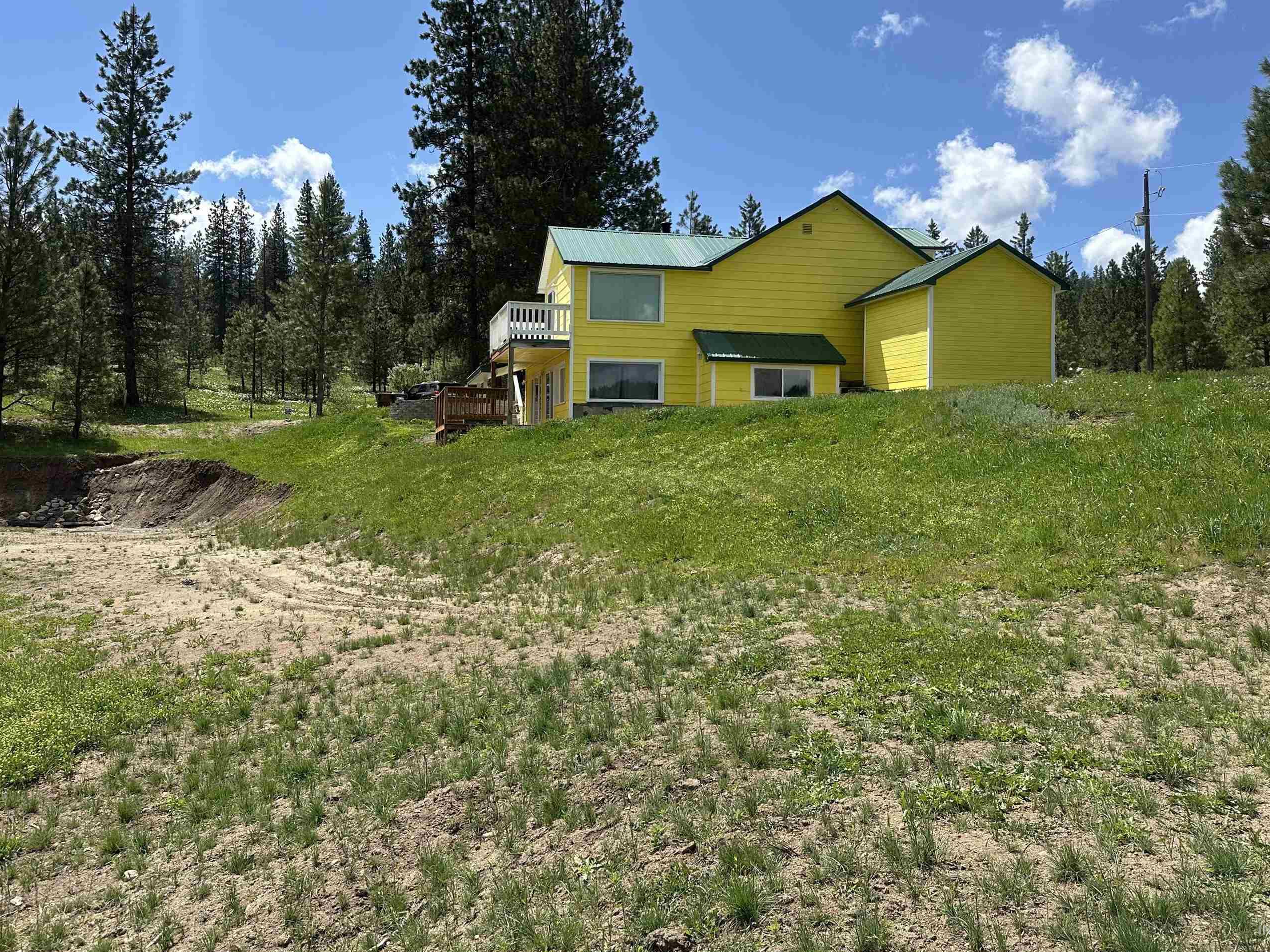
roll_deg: -1.2
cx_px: 607
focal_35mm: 29
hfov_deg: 61.6
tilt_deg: +2.8
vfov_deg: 48.1
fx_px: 1064
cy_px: 407
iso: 80
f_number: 1.78
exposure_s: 1/5000
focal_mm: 6.86
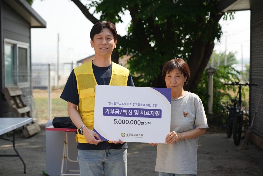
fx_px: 519
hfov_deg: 28.4
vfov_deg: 19.2
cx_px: 132
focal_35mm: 71
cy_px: 88
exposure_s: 1/500
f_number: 4.5
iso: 100
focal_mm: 71
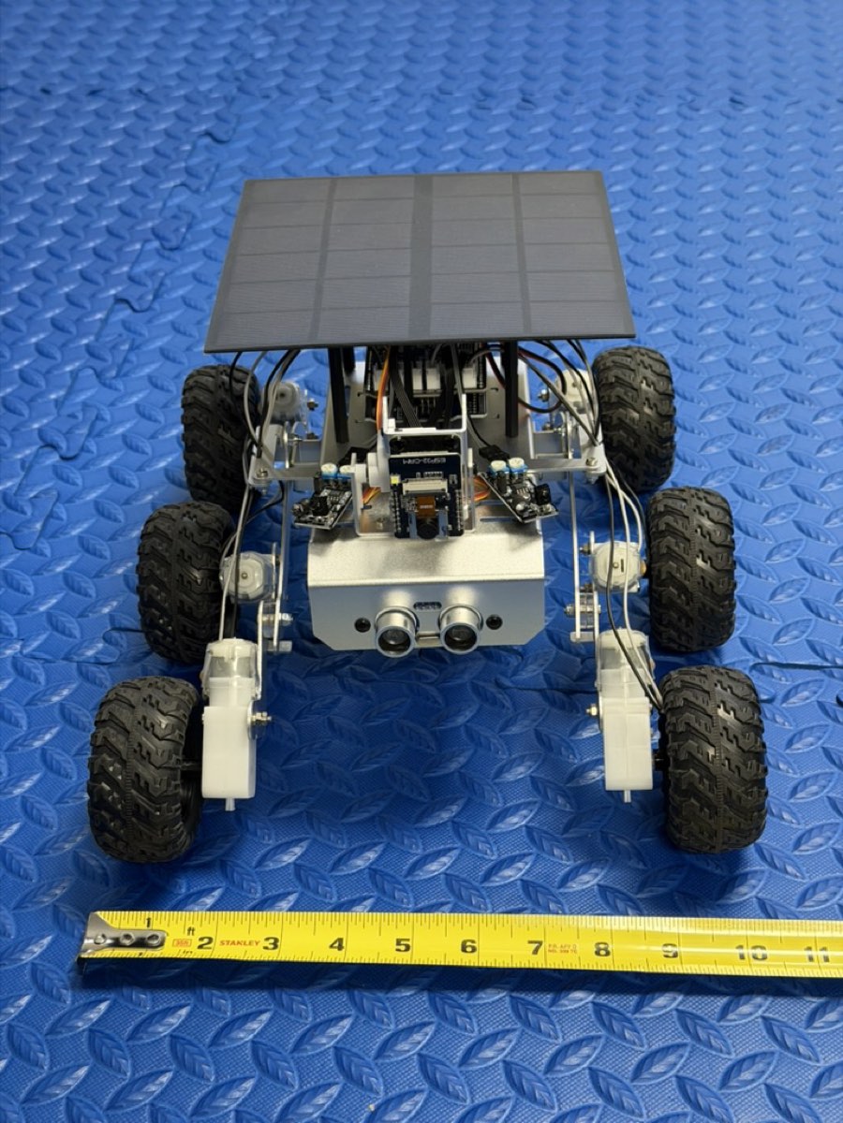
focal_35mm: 48
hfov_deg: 30.3
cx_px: 422
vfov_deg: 39.7
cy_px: 562
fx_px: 1559
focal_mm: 6.76
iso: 200
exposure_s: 1/40
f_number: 1.78
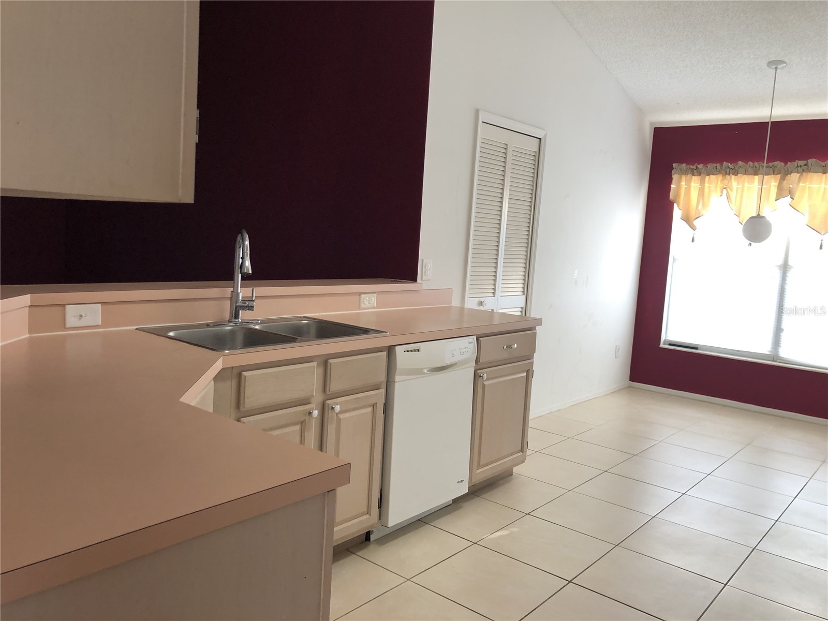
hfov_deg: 63.4
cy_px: 310
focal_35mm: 28
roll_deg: -3.0
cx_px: 414
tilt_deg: -5.9
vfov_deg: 49.7
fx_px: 670
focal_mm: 4
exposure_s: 1/30
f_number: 1.8
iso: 25
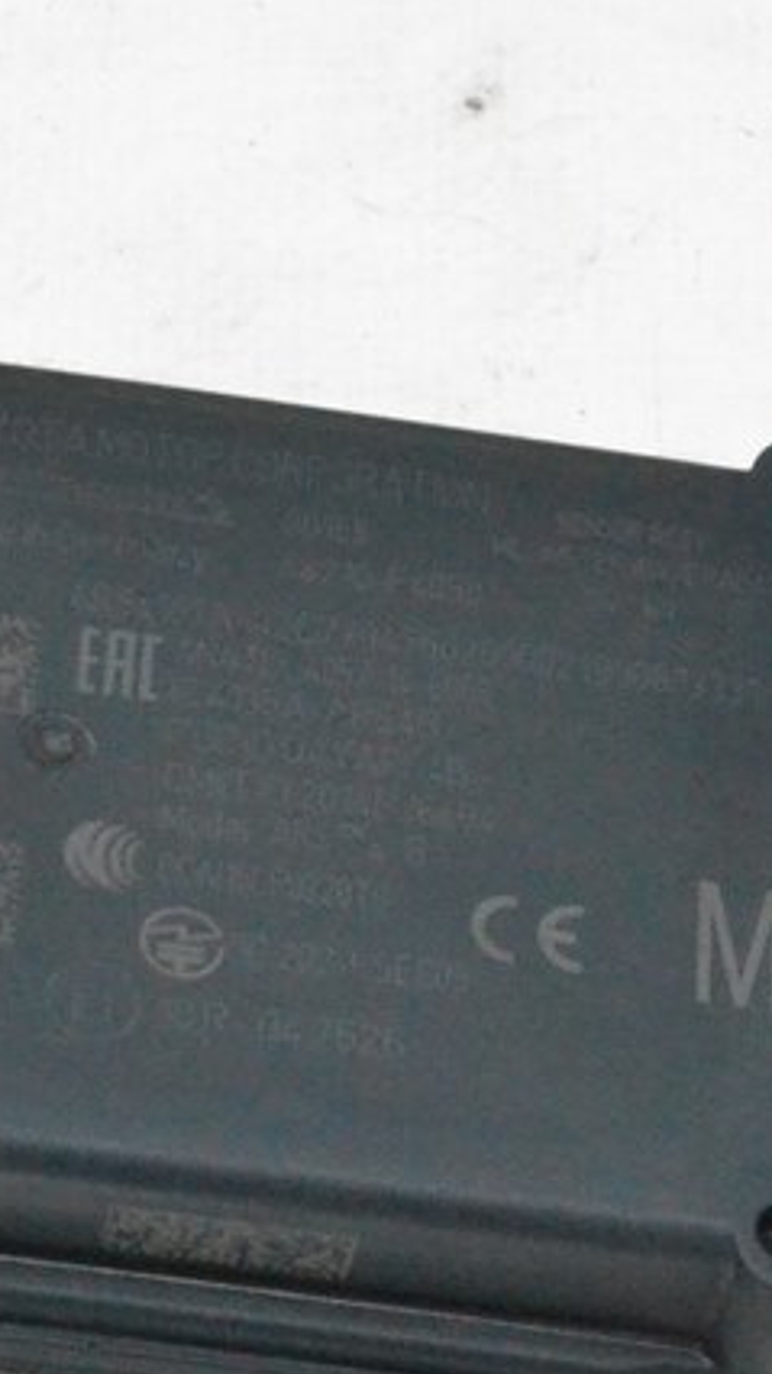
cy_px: 681
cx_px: 300
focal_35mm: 208
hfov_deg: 5.8
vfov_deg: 10.3
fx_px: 7581
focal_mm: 55
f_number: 13
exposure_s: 1/100
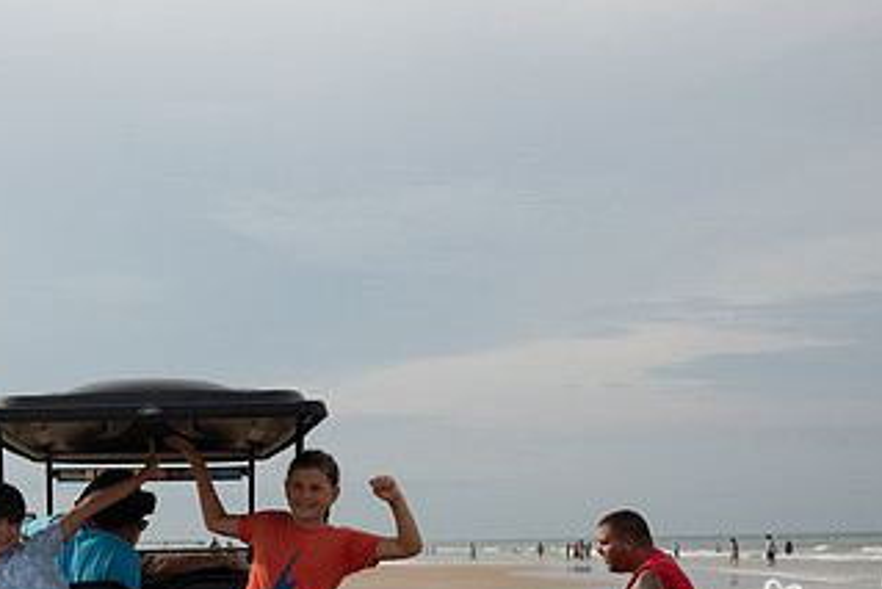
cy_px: 502
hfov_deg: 28.8
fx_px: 1691
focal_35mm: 69
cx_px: 235
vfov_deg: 19.5
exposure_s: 1/250
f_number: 5
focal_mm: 38
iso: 40
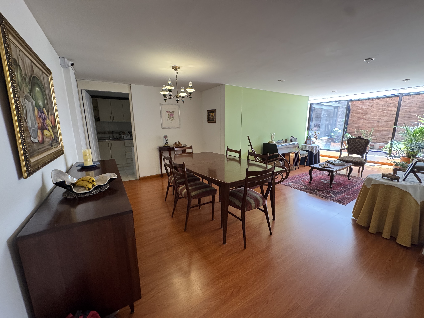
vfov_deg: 85.7
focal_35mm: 14
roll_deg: +0.3
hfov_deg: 102.1
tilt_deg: -9.5
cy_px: 159
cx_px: 212
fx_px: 171
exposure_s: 1/99
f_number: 2.2
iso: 250
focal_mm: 2.22
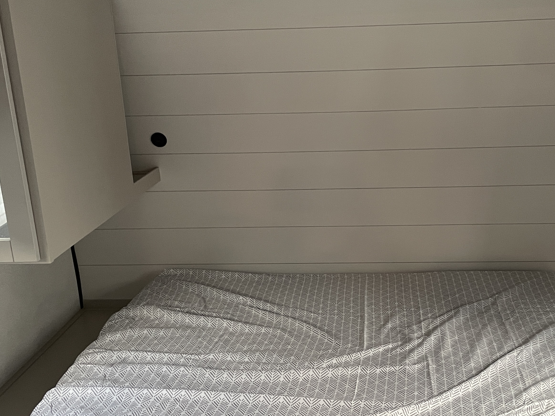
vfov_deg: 32.0
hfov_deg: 41.9
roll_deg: +0.8
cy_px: 266
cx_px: 336
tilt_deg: -18.8
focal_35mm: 45
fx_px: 721
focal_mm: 4.2
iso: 320
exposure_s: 1/60
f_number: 1.6
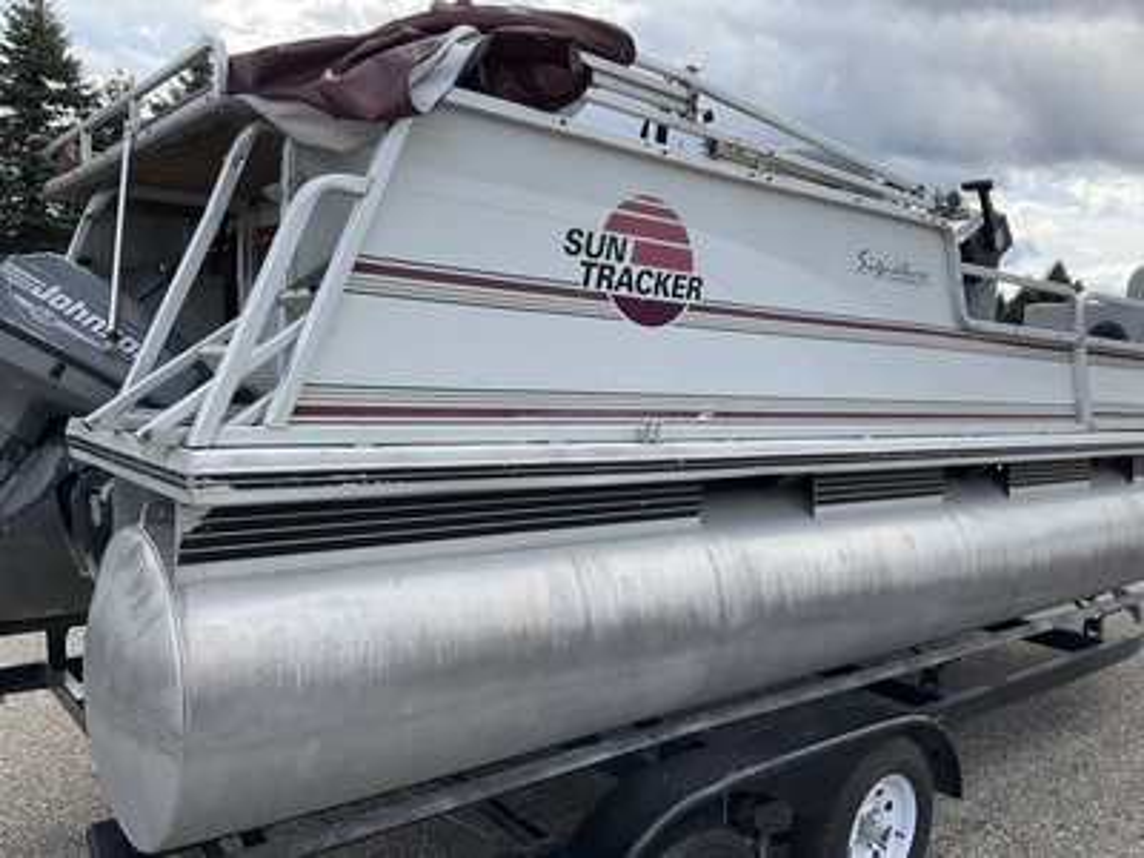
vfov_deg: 48.2
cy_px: 429
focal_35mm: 29
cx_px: 572
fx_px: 958
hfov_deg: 61.7
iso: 25
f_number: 1.8
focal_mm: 3
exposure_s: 1/929
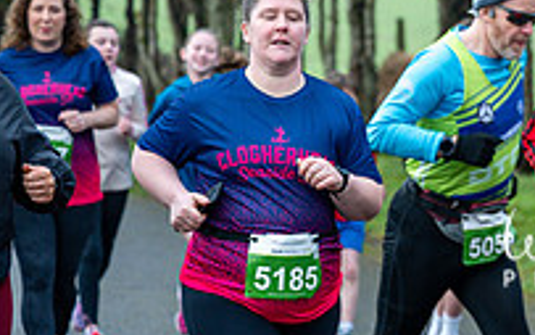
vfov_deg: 6.4
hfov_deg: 10.1
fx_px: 2975
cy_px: 197
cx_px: 675
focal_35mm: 204
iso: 560
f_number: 2.8
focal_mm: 70
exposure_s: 1/1250
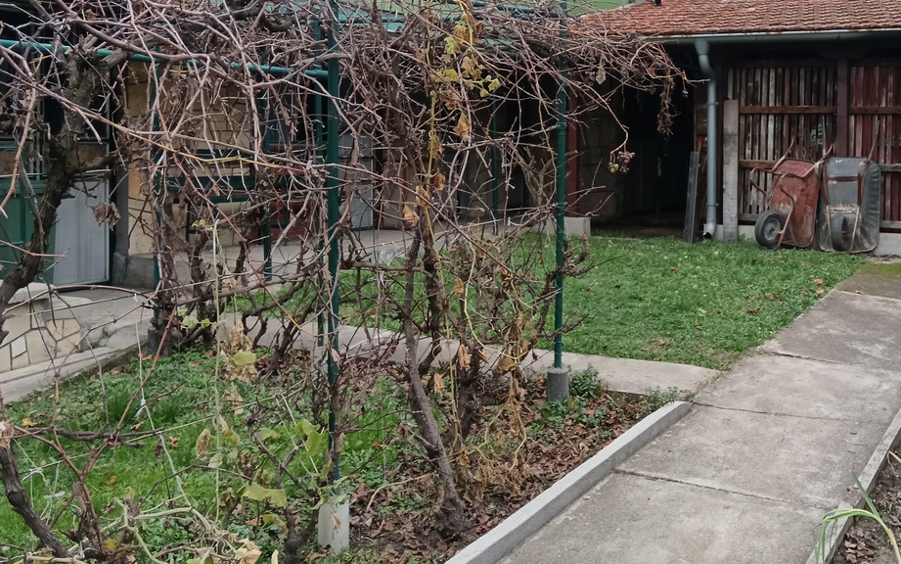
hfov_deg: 43.7
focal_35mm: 45
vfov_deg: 28.3
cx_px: 607
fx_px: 1105
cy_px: 163
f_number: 1.9
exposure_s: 1/100
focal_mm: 4.95
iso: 100
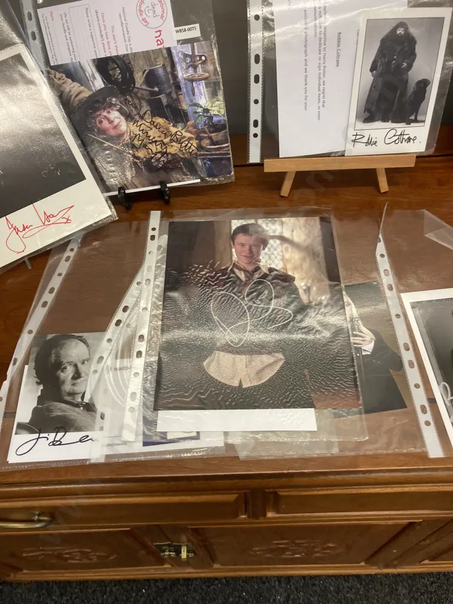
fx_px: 489
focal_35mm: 28
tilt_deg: -56.2
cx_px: 226
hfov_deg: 49.7
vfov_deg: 63.4
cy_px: 302
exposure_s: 1/50
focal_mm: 3.99
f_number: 1.8
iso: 80
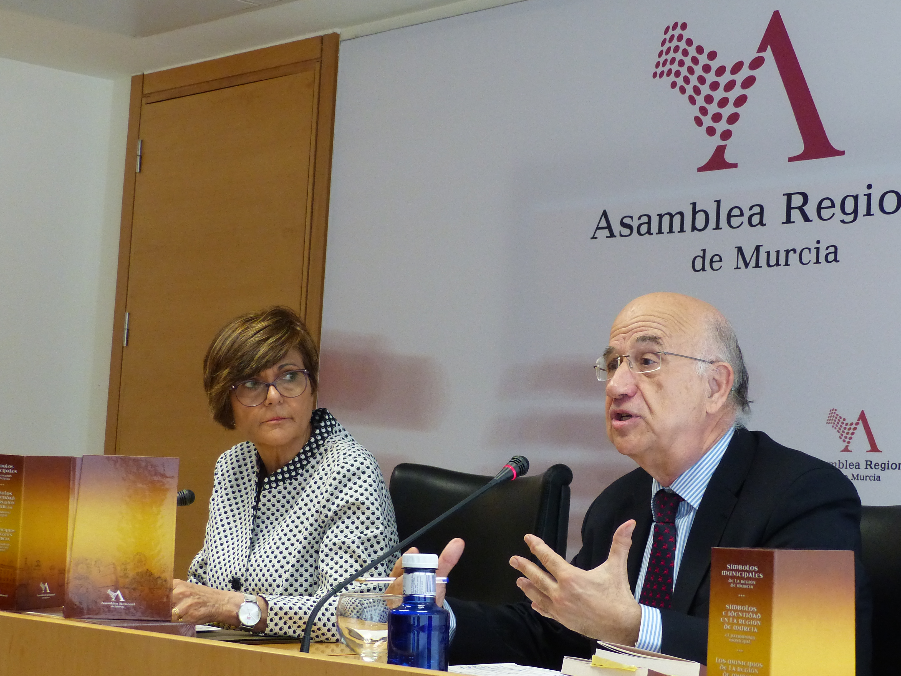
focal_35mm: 85
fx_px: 2212
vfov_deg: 17.3
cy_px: 410
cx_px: 496
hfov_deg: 23.0
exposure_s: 1/125
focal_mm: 12.5
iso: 320
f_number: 2.8
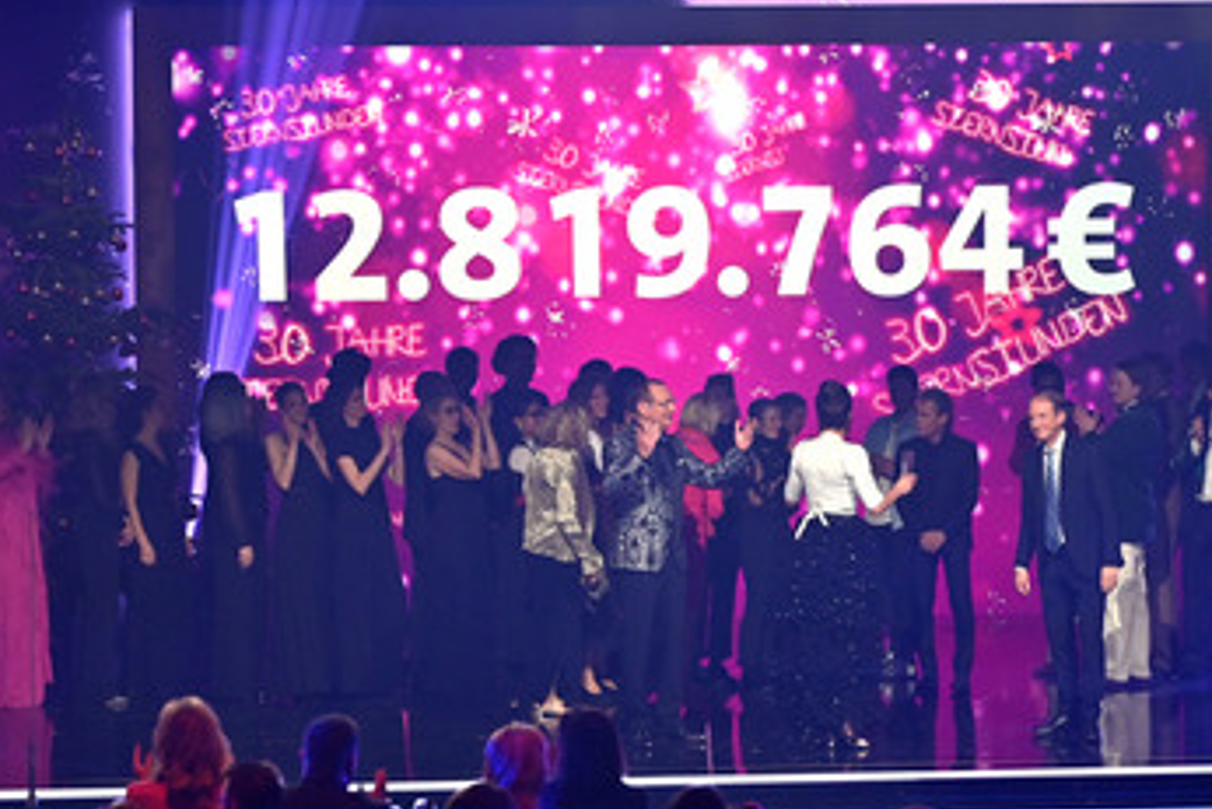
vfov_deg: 15.0
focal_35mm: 91
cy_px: 476
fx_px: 3065
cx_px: 683
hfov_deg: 22.4
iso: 1600
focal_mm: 70
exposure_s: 1/400
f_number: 2.8
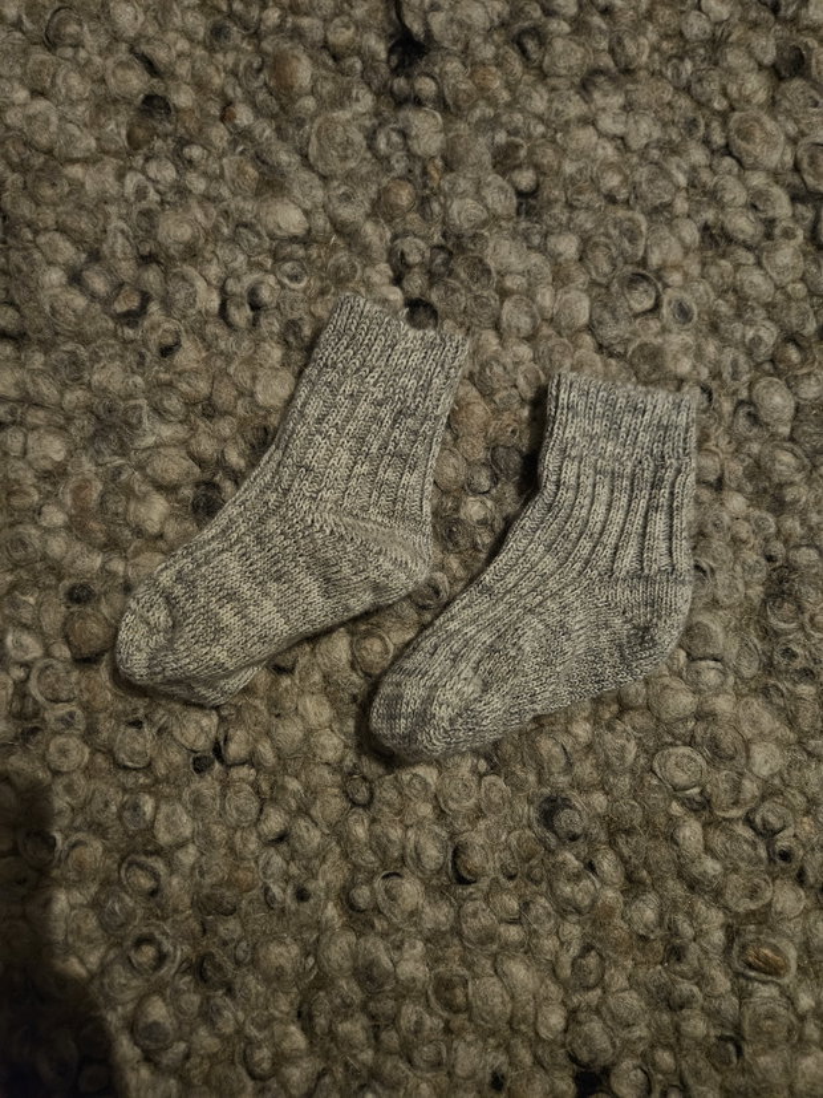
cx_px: 412
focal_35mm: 23
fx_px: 729
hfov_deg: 58.9
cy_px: 549
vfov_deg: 73.9
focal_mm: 5.4
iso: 1000
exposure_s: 1/25
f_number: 1.8
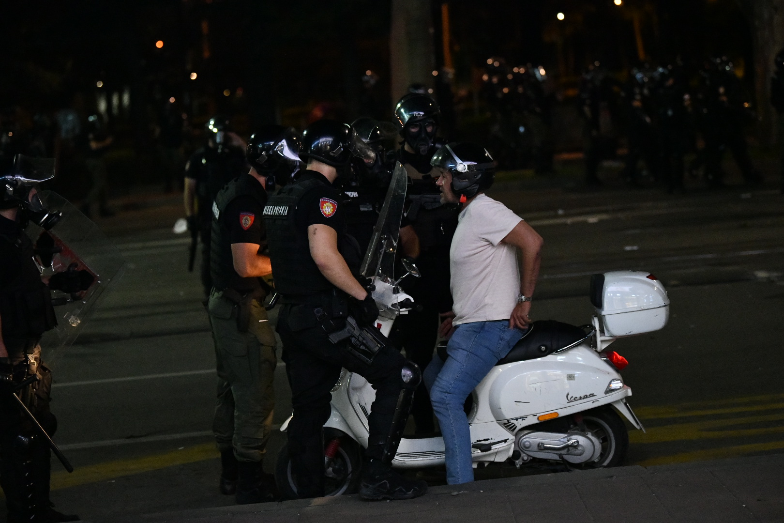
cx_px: 392
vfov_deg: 14.4
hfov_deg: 21.5
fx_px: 2069
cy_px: 262
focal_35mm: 95
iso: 10000
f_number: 2.8
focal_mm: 95
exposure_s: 1/320
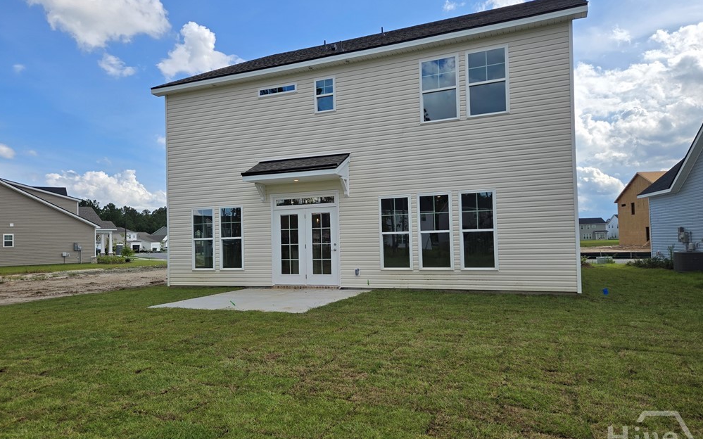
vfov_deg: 49.3
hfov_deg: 72.5
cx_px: 344
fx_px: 479
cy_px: 224
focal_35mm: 25
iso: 25
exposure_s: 1/2537
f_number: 1.8
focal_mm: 5.4
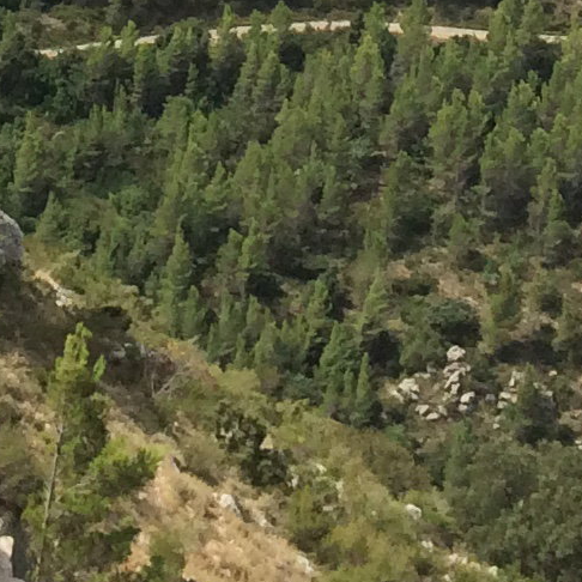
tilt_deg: -0.7
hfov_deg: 10.1
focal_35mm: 172
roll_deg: +0.4
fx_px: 3272
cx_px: 6
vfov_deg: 9.1
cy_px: -856
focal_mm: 4.15
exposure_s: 1/1953
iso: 32
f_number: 2.2
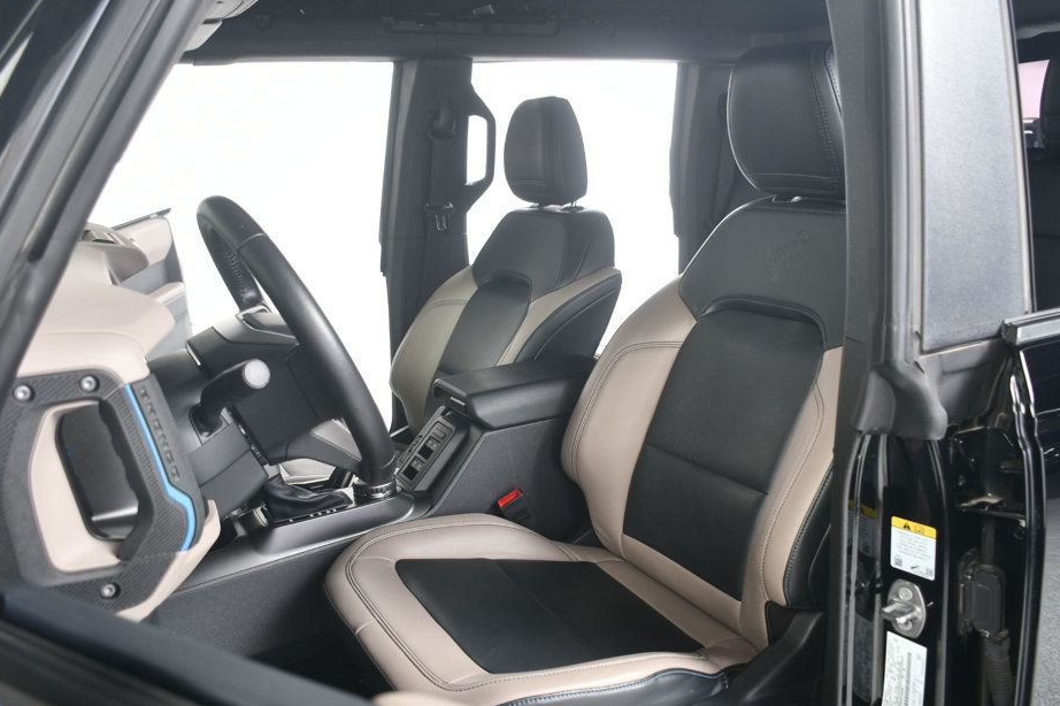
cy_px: 348
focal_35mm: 30
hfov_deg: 61.9
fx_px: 883
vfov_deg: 43.6
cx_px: 508
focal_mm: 18
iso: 100
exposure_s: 1/160
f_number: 3.5
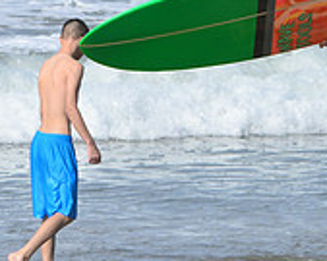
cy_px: -18
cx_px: 393
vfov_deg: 1.7
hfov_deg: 2.1
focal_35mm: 902
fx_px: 8724
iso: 320
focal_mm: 280
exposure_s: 1/500
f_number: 11
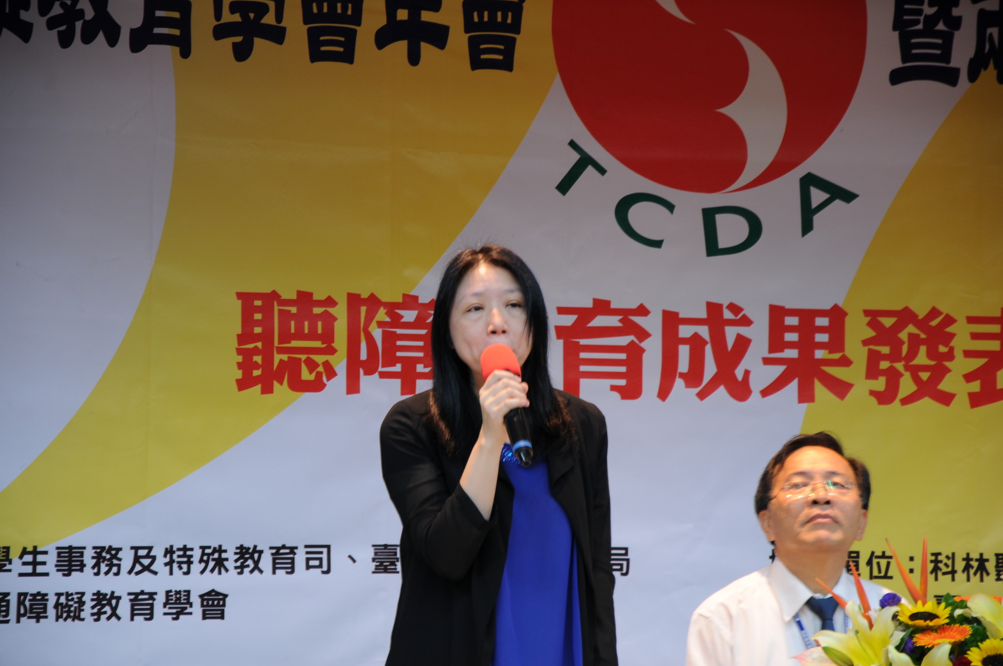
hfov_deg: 13.1
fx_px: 4383
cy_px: 333
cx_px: 502
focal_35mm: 158
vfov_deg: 8.7
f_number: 5.6
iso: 200
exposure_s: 1/10
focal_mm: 105
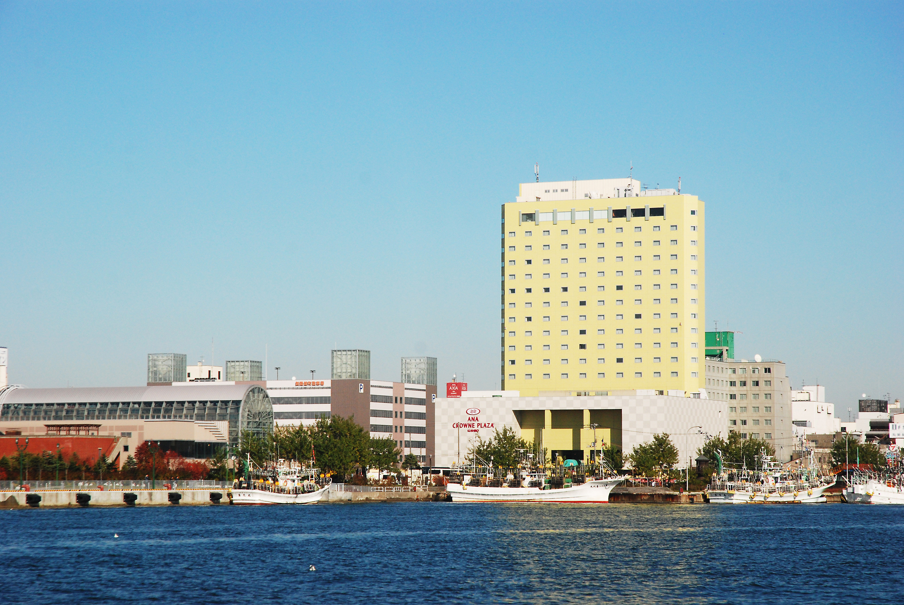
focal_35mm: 105
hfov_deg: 19.4
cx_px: 452
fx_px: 2640
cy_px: 302
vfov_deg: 13.1
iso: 400
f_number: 9
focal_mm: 70
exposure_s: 1/1250
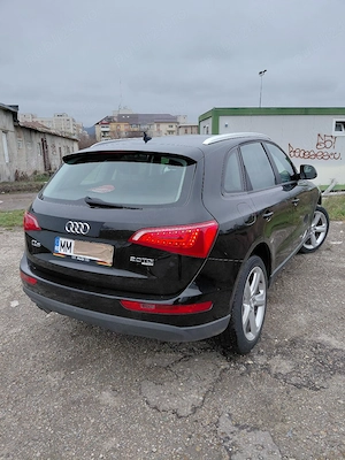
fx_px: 332
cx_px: 172
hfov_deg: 54.9
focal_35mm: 25
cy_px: 230
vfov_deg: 69.4
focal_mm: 4.69
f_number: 1.8
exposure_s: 1/120
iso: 125
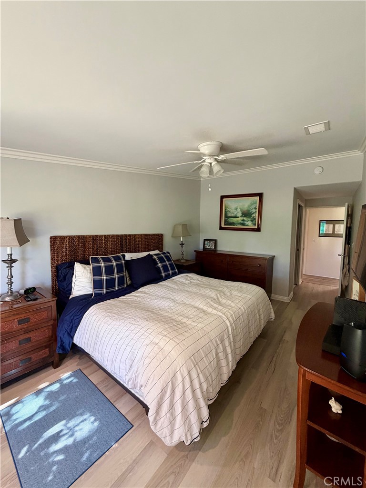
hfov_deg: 85.7
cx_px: 183
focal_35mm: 14
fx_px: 197
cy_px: 244
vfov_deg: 102.1
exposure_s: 1/60
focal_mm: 2.22
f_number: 2.2
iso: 200
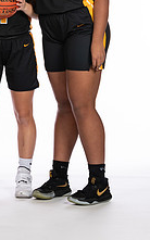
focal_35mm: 218
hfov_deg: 6.0
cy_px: 15
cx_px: 17
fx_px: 1427
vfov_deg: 9.6
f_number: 5.6
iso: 100
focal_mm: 70
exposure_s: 1/100
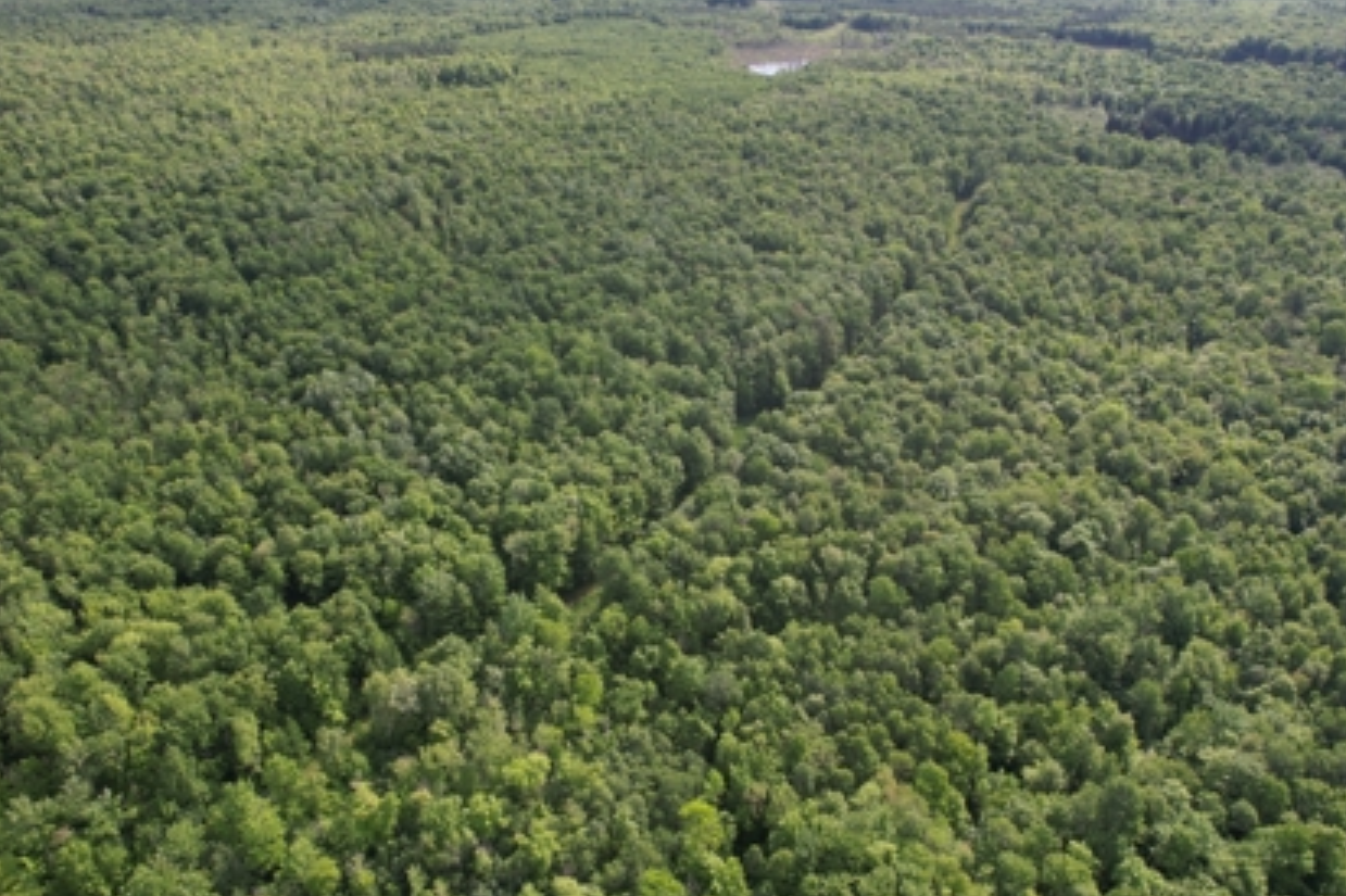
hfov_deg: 73.8
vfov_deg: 53.1
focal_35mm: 24
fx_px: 897
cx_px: 684
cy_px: 446
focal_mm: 8.38
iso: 100
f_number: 2.8
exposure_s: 1/800
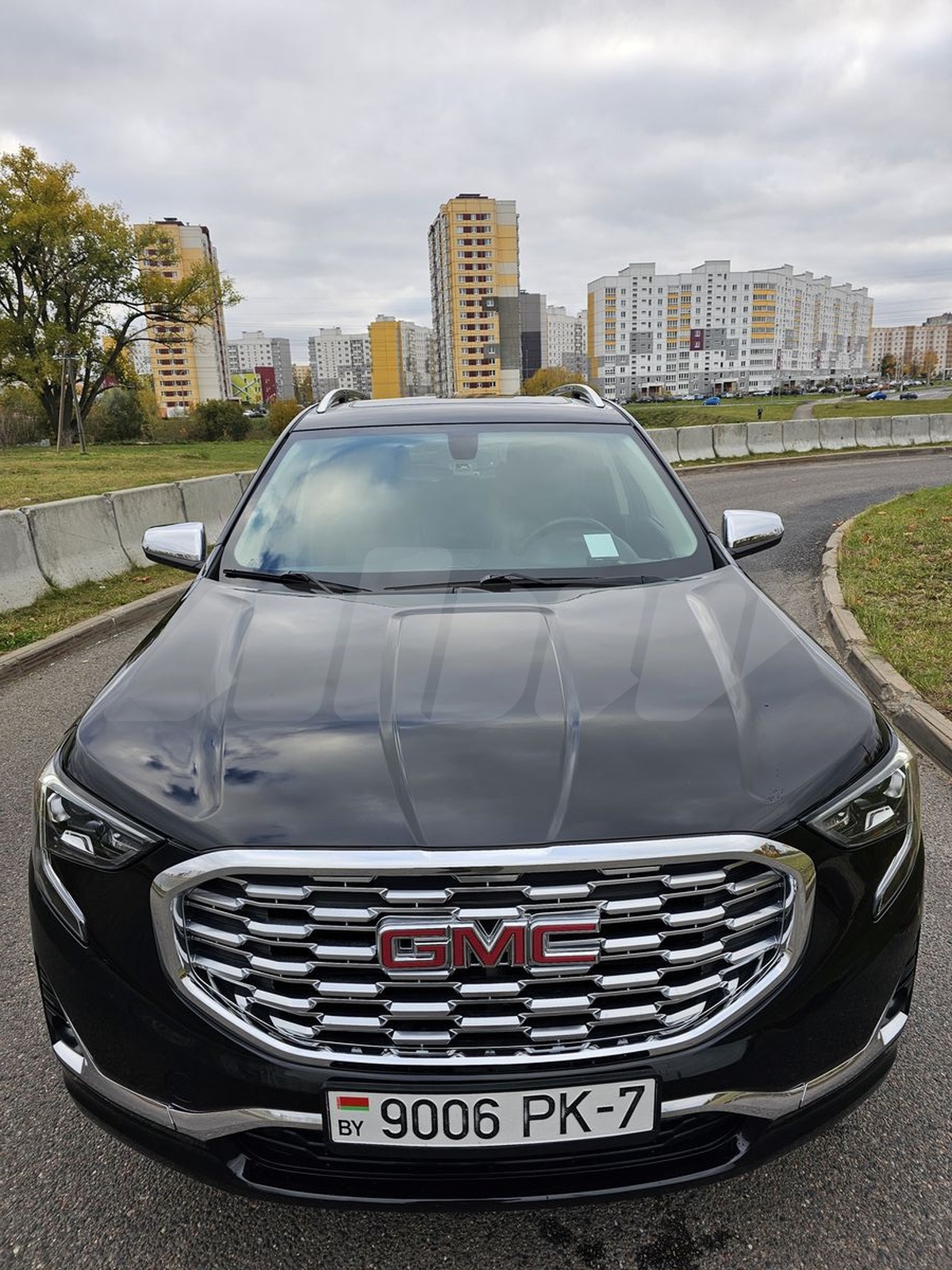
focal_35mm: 23
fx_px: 843
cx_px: 476
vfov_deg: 73.9
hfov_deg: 58.9
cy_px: 635
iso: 10
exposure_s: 1/139
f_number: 1.7
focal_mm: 6.3
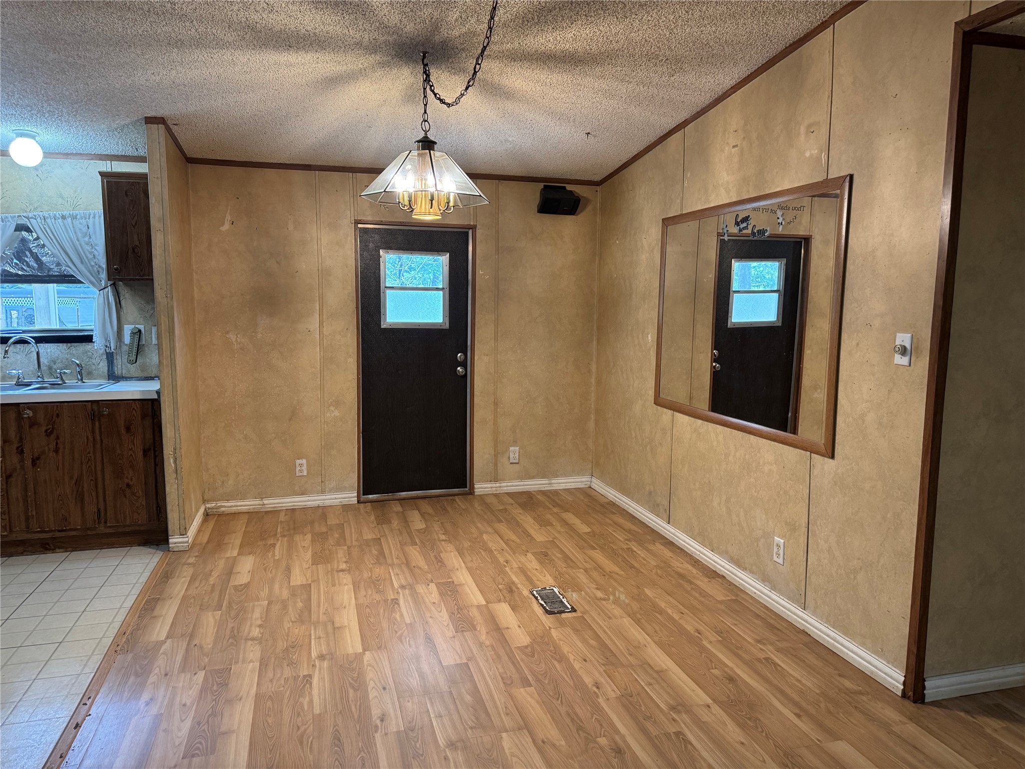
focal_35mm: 24
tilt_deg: -8.2
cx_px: 512
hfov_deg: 71.6
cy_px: 384
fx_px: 711
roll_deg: -0.7
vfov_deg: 56.8
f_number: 1.78
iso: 400
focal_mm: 6.76
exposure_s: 1/60
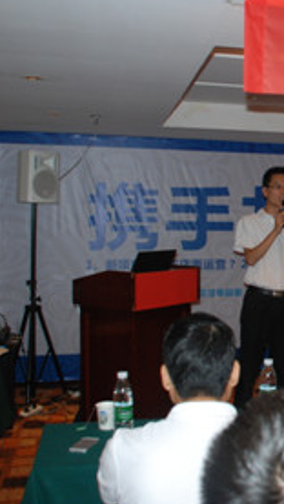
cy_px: 220
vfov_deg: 40.5
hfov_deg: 21.1
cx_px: 379
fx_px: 682
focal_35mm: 51
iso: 400
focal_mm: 18
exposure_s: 1/60
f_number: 4
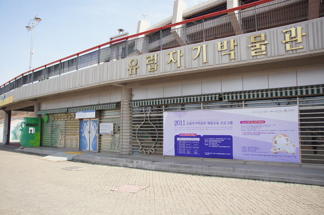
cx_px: 162
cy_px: 108
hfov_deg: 70.5
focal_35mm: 26
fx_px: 229
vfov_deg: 50.3
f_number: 4
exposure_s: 1/500
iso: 100
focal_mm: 17
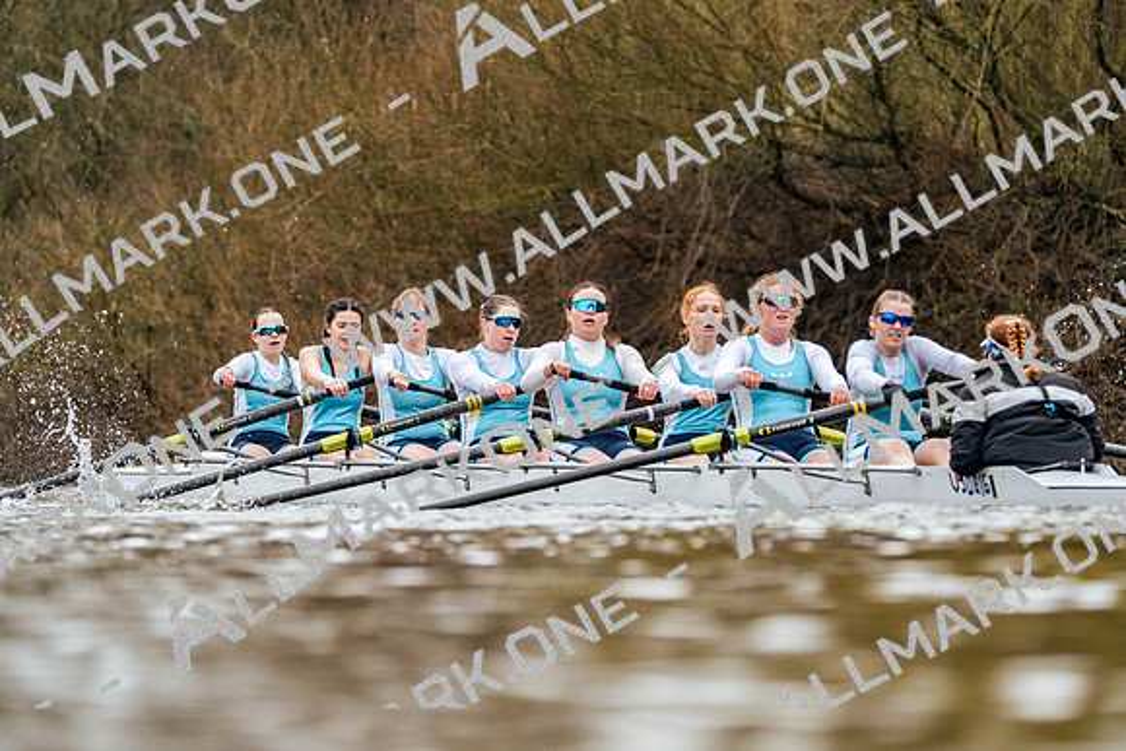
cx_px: 563
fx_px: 12326
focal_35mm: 394
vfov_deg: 3.5
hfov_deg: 5.2
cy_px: 376
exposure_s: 1/2000
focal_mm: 394
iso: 2000
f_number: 6.3
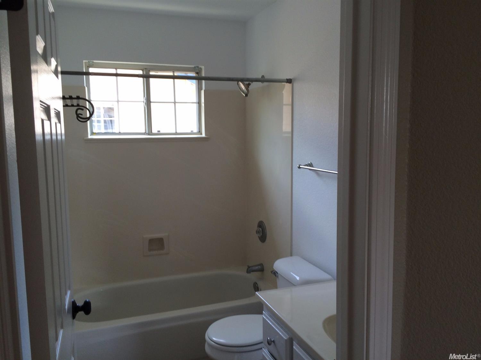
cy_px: 180
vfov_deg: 48.2
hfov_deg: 61.7
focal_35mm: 29
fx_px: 403
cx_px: 240
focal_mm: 4.15
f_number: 2.2
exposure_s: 1/40
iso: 40
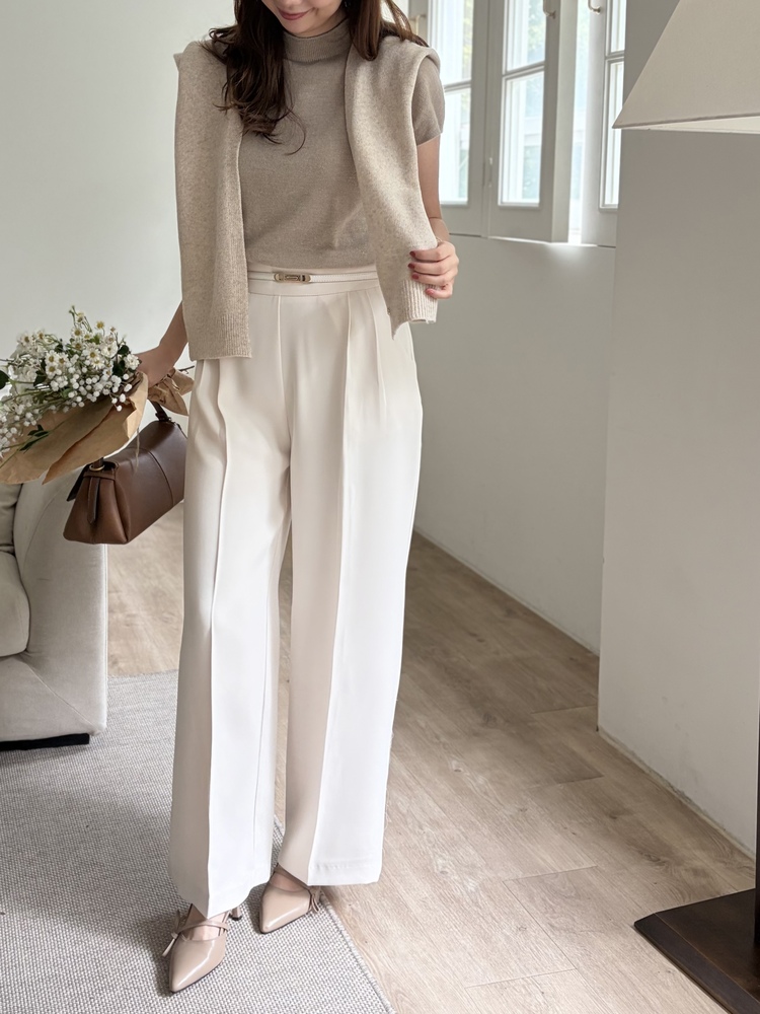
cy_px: 507
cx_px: 380
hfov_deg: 53.1
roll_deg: -0.5
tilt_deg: -7.5
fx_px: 761
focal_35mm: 26
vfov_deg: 67.3
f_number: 1.6
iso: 100
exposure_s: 1/122
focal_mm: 5.96
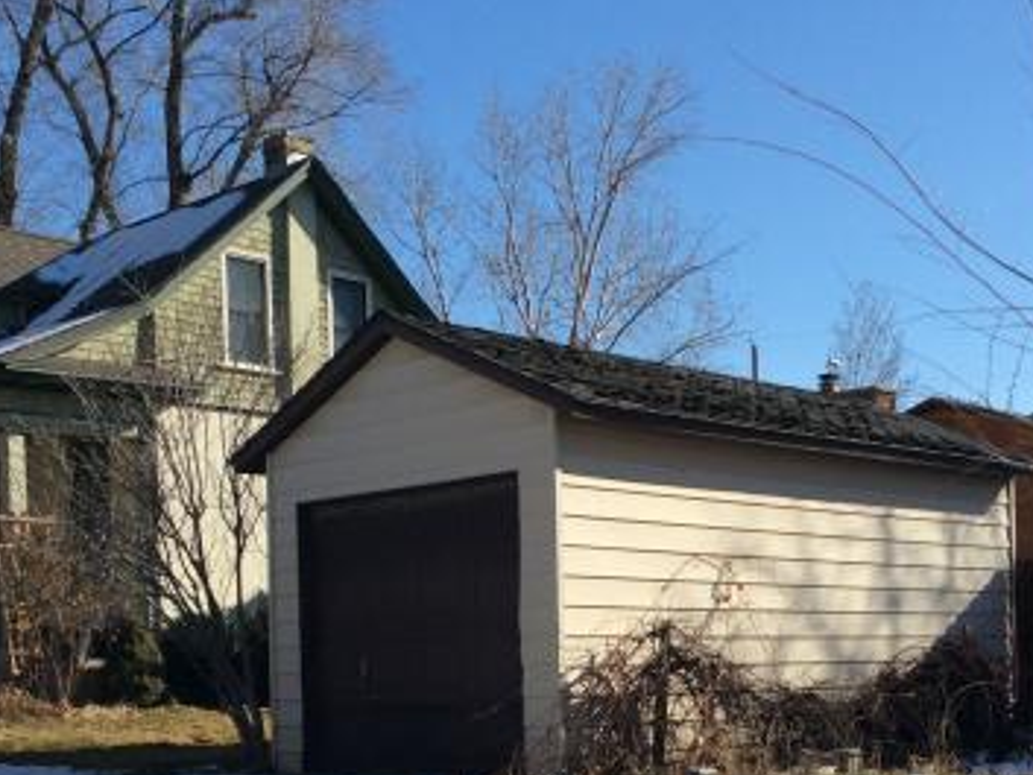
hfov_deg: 33.2
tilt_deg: +1.0
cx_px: 544
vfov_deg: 24.8
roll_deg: +1.7
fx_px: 1731
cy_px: 629
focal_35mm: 58
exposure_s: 1/1684
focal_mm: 3.3
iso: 32
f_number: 2.4
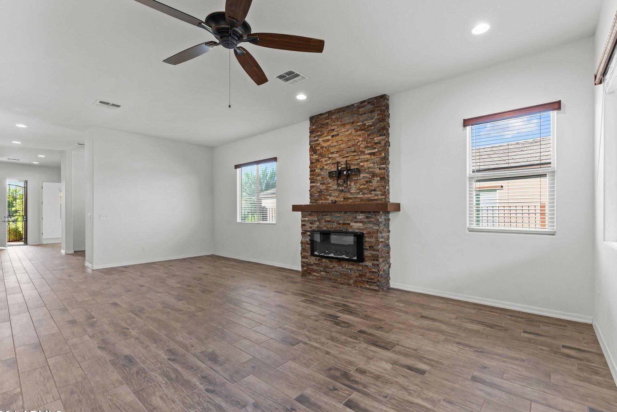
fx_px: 276
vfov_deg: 73.3
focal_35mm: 16
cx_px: 318
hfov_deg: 96.3
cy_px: 216
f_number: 8
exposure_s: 1/4
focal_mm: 15.1
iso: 400
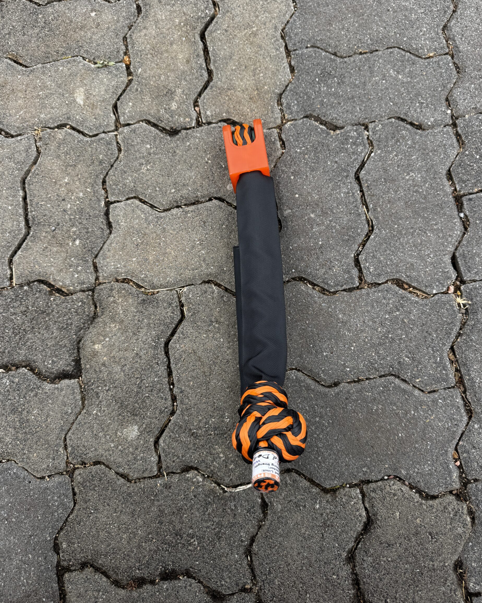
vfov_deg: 66.0
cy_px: 289
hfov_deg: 54.9
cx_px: 246
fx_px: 464
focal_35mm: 26
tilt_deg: -67.3
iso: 80
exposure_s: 1/535
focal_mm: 6.76
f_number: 1.78
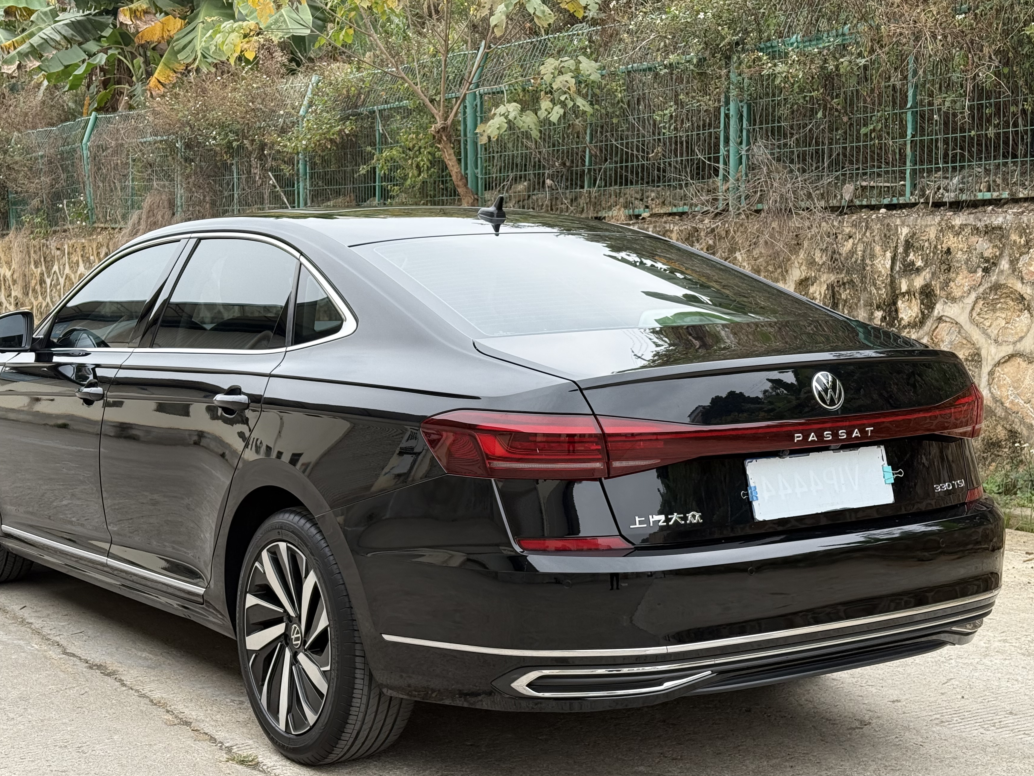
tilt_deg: -4.7
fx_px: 1673
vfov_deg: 26.1
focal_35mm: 56
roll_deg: +0.0
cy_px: 394
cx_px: 472
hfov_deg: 34.3
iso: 80
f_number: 1.78
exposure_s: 1/282
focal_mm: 6.76
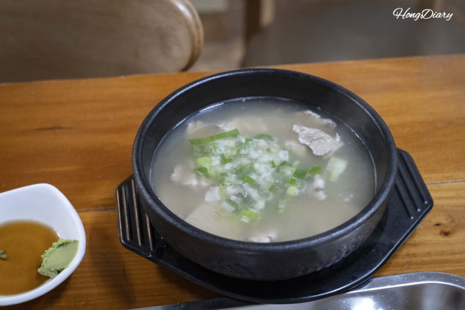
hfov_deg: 33.4
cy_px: 155
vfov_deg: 22.6
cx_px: 232
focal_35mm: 60
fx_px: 775
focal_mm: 60
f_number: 5.6
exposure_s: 1/160
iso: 5000
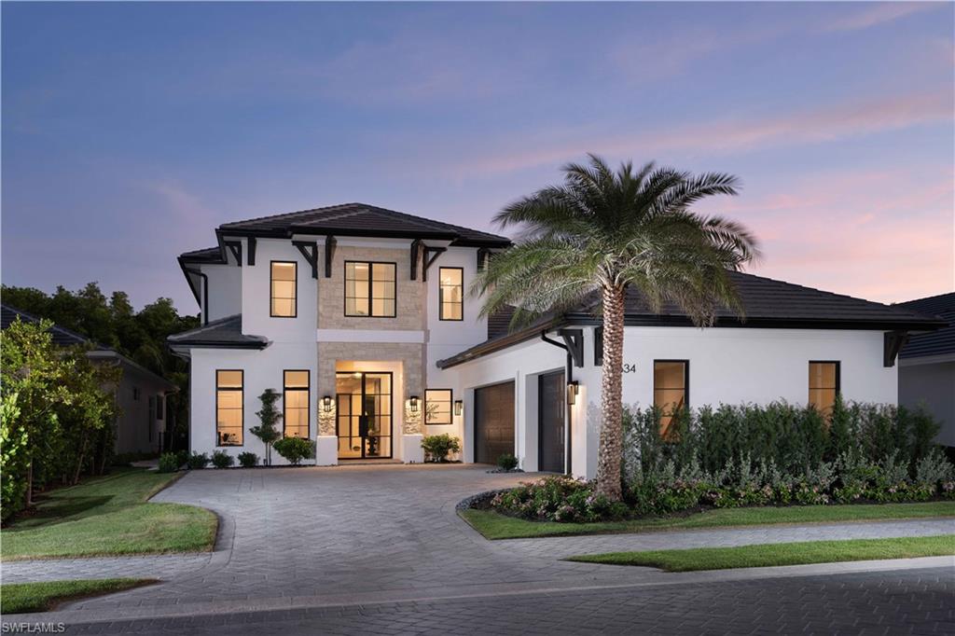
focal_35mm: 30
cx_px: 478
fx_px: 796
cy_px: 318
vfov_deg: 43.6
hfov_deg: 61.9
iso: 200
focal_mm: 30
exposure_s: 1/2.5
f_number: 8
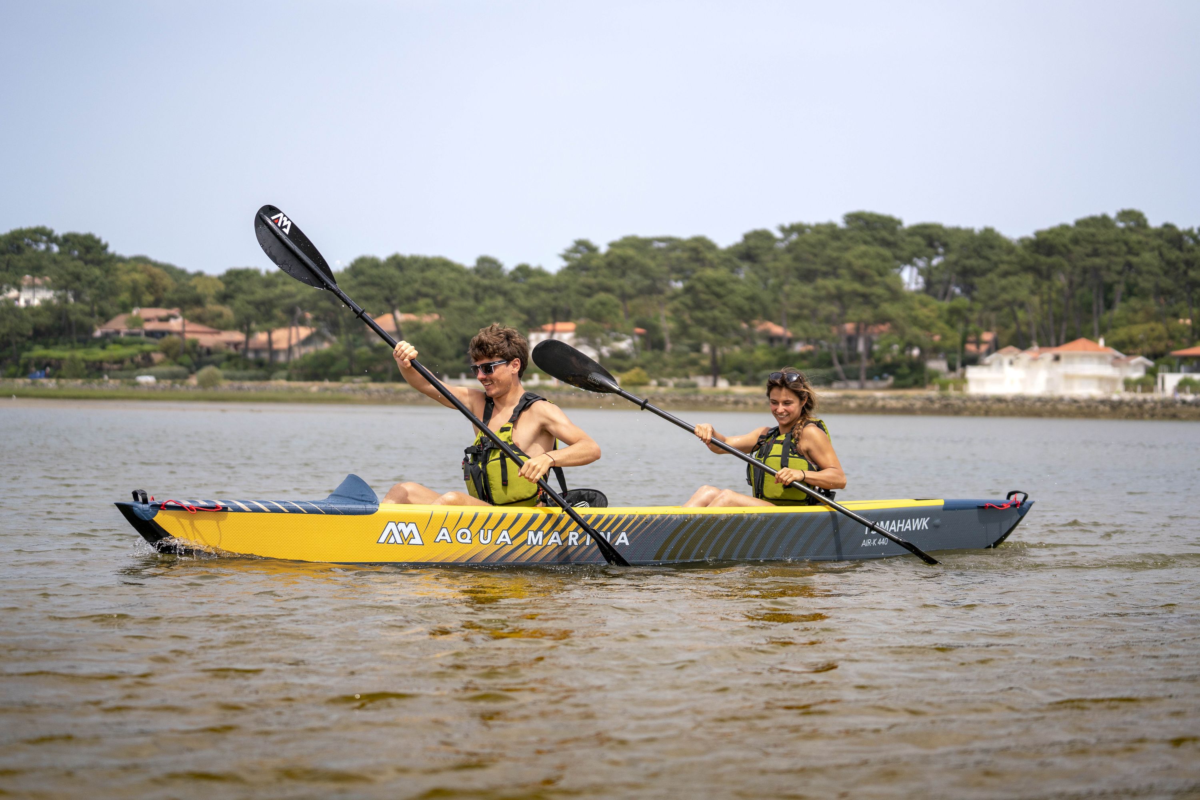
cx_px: 600
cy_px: 400
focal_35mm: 70
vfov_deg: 19.5
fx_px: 2334
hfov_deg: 28.8
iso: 200
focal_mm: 70
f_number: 2.8
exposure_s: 1/4000
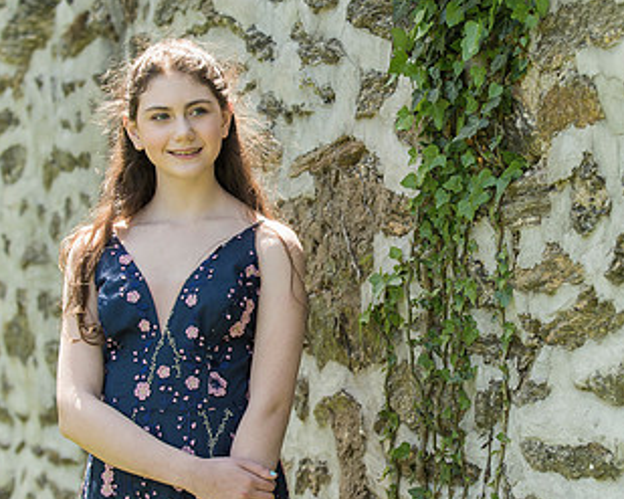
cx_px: 433
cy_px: 260
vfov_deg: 11.8
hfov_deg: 14.7
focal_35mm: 131
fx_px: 2419
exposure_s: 1/1000
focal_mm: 70
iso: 400
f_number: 3.2
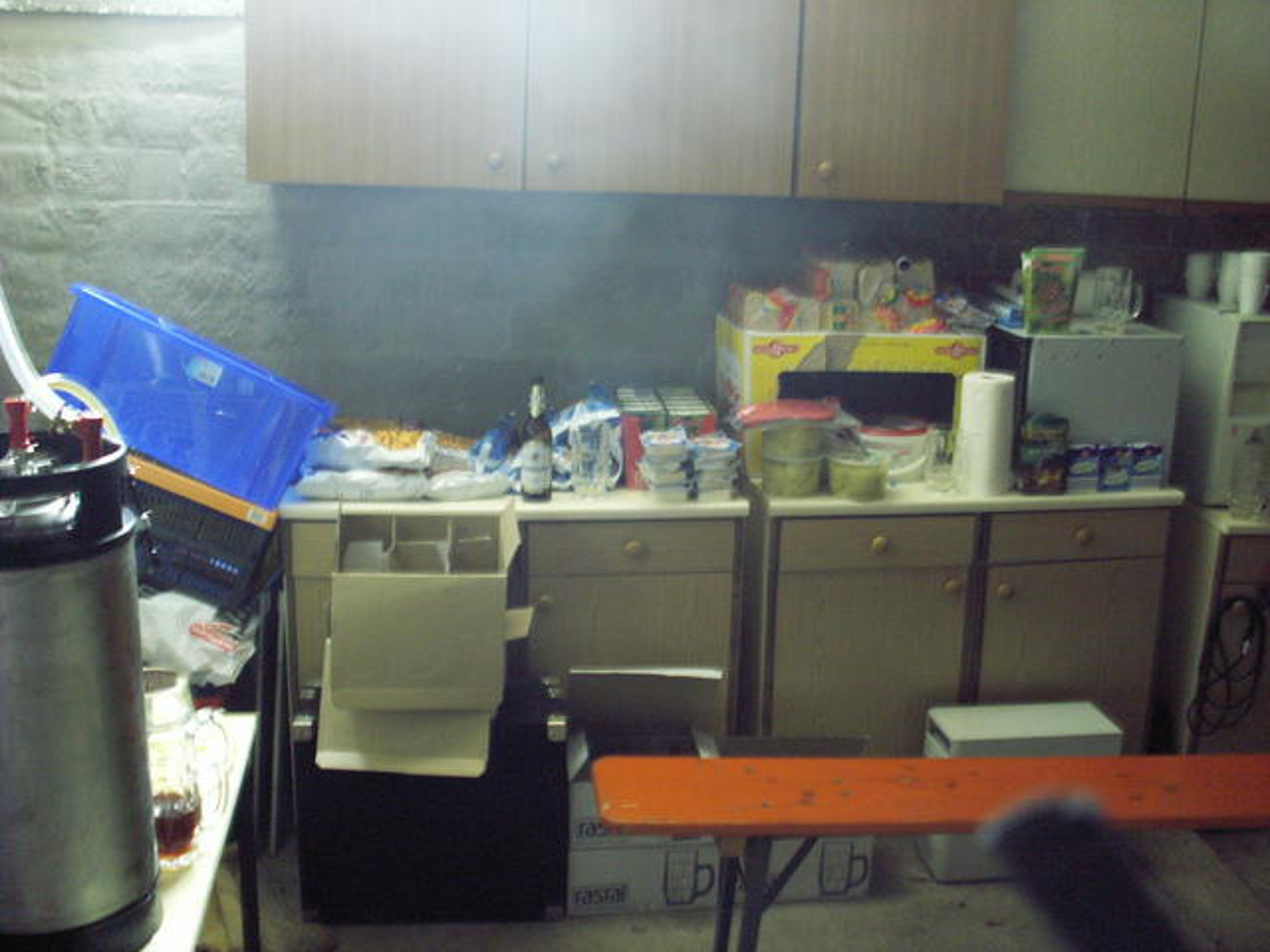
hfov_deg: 52.6
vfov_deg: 40.7
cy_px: 476
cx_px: 635
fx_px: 1284
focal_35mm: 35
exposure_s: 1/1.67
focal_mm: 5.86
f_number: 2.8
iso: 160
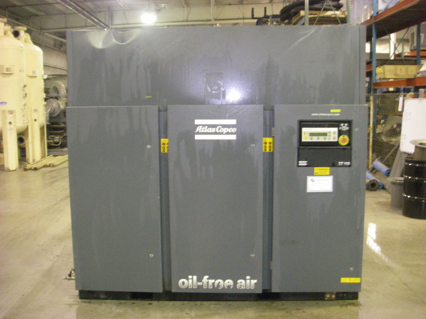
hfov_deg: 49.0
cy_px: 160
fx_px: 468
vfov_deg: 37.7
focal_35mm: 38
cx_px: 213
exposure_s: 1/8
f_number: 3.3
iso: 400
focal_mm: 6.3
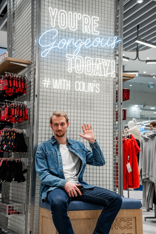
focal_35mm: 61
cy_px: 117
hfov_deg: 22.3
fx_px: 396
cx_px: 78
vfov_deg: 32.9
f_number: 5
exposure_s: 1/400
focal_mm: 61
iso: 1250
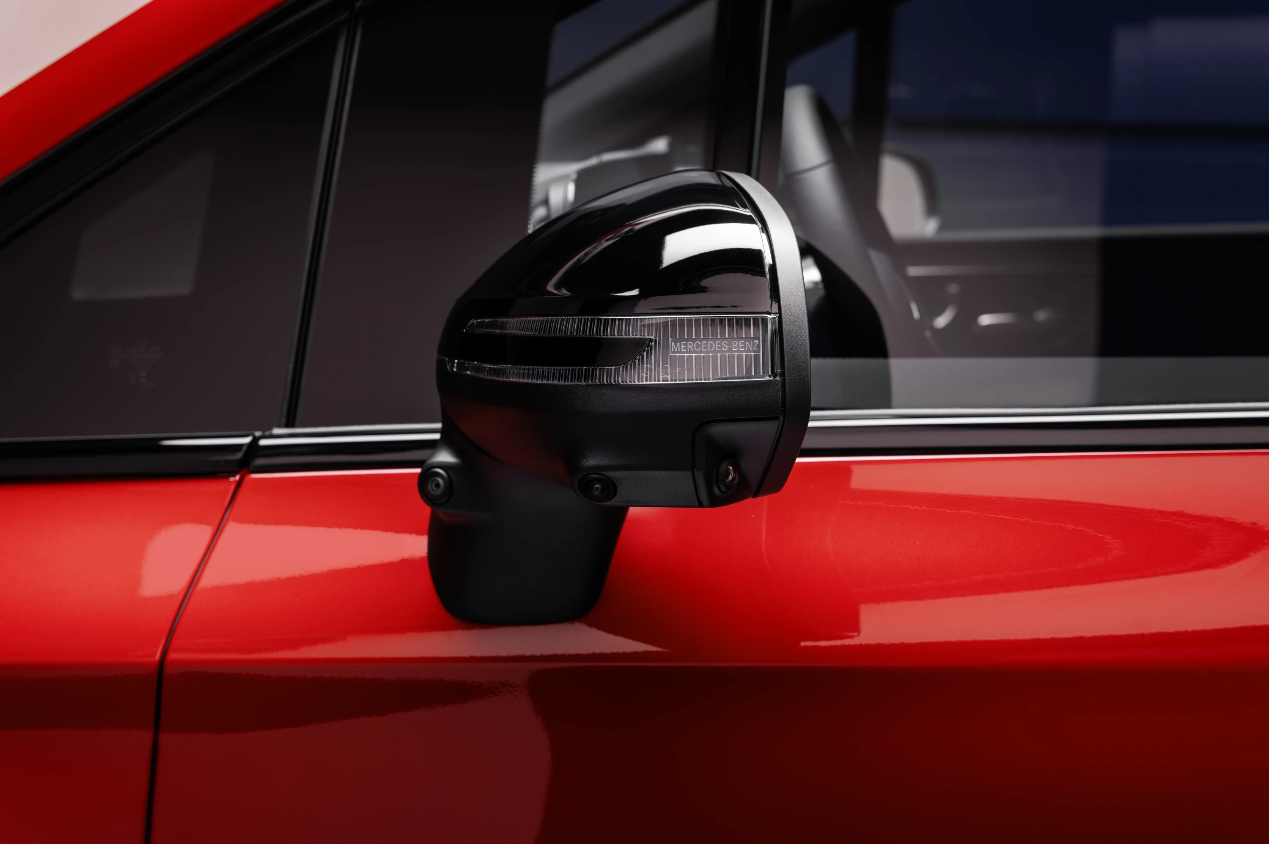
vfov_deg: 23.3
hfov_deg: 34.5
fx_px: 2043
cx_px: 634
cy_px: 422
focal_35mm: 58
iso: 100
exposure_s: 5
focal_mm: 58
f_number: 7.1
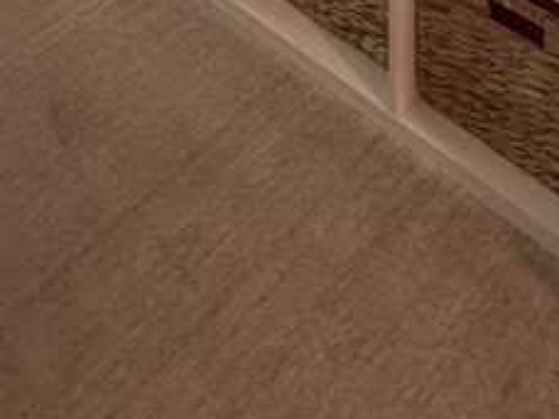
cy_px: -517
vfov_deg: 15.7
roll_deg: -0.1
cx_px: 294
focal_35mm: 63
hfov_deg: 30.7
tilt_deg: -11.4
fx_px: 1017
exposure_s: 1/60
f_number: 2.2
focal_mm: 2.22
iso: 250
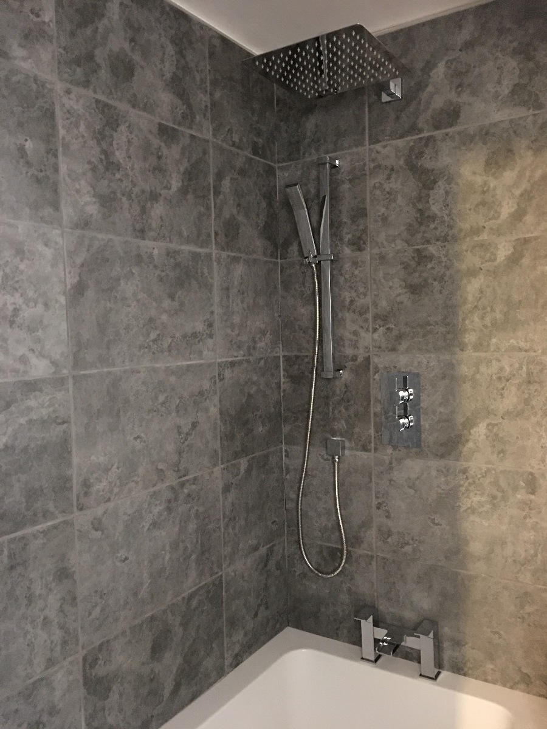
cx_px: 274
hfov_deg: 48.2
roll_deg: +0.1
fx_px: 611
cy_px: 364
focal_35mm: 29
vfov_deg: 61.7
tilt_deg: -3.0
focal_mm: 4.15
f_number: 2.2
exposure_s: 1/4
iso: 125
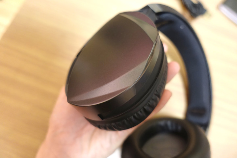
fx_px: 158
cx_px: 118
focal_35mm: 24
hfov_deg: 73.7
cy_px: 79
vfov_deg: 53.1
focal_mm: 8.82
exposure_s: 1/30
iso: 640
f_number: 1.8
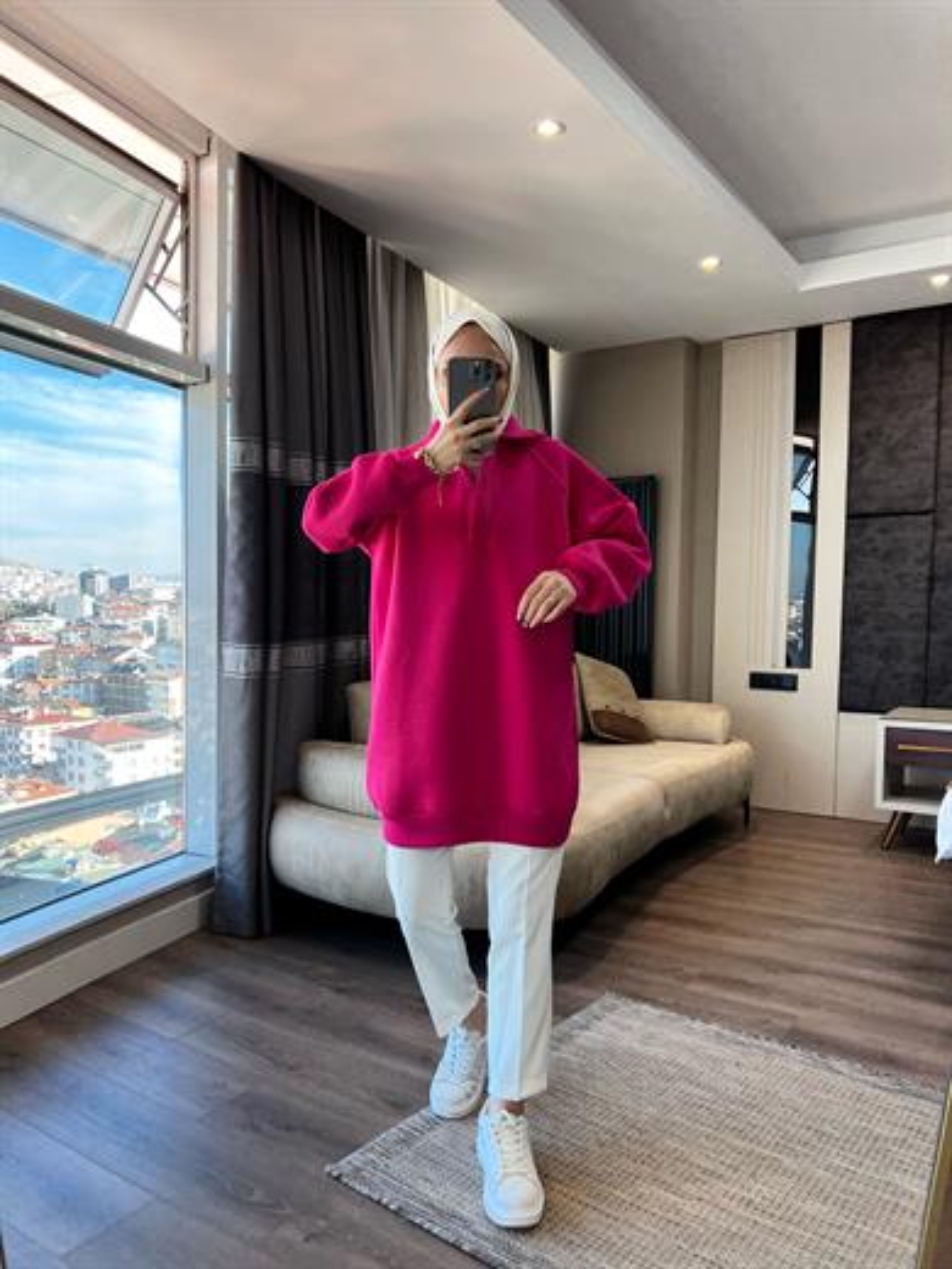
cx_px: 476
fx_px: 953
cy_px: 634
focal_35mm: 26
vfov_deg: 67.3
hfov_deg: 53.1
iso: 80
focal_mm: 5.7
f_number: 1.5
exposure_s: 1/100
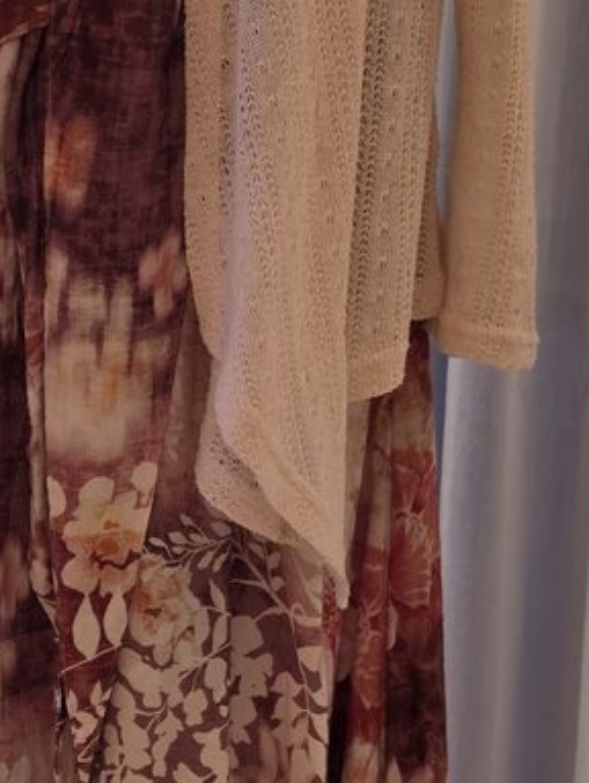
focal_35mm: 96
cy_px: 262
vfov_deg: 20.4
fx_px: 2174
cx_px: 131
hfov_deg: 15.3
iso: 100
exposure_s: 1/20
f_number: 1.7
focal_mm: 6.25
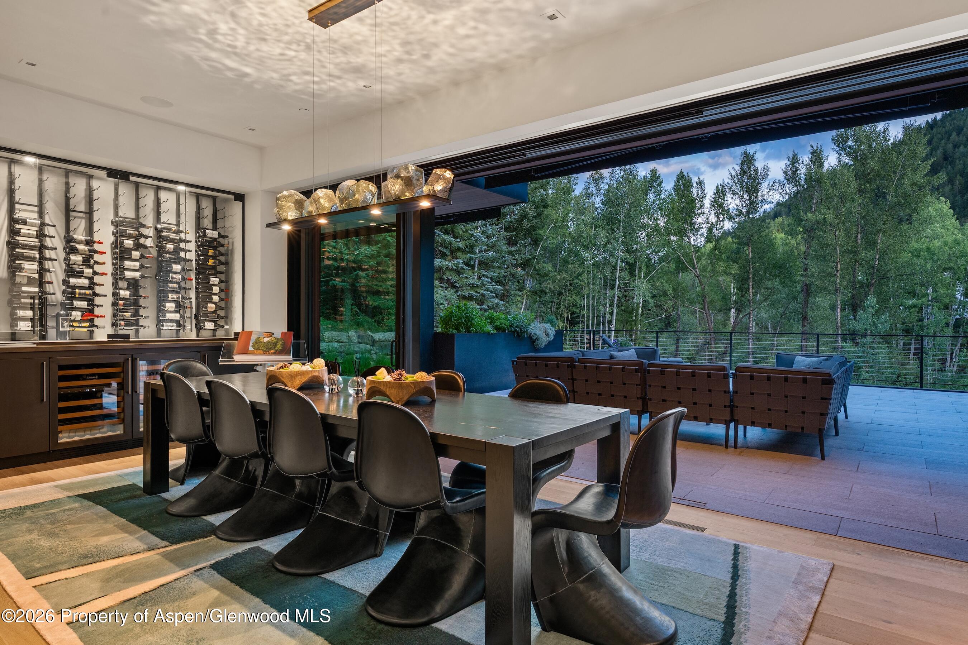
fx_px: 538
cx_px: 484
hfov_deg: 84.0
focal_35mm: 20
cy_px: 322
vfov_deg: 61.9
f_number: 7.1
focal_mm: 20
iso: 500
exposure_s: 1/1.25
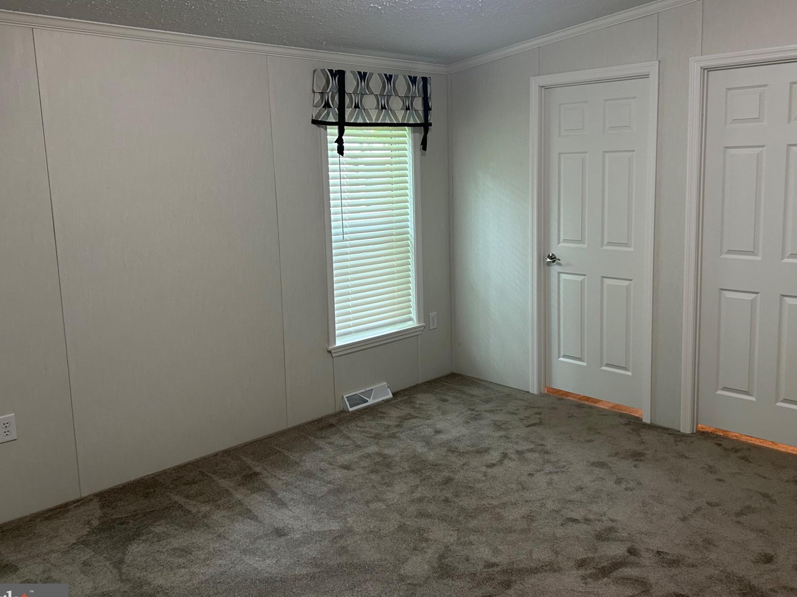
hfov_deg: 58.3
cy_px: 266
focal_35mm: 31
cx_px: 428
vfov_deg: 45.4
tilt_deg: -7.9
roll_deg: +1.5
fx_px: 714
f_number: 1.5
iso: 160
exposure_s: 1/60
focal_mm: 5.7
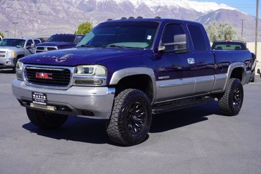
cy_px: 87
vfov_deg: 25.8
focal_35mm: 52
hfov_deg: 37.8
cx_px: 130
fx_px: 381
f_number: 11
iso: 100
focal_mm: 35
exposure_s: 1/125
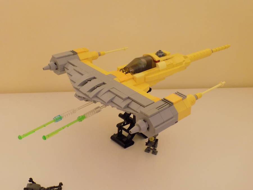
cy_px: 95
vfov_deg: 38.7
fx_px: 270
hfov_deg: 50.1
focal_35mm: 37
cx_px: 126
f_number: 3.5
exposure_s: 1/2.5
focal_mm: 6.6
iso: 400
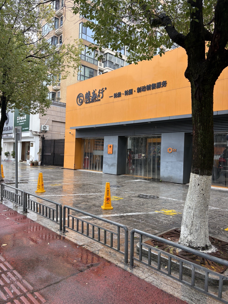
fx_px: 228
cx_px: 114
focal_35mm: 26
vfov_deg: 67.3
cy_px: 152
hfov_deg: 53.1
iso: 50
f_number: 1.6
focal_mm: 5.96
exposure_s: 1/122
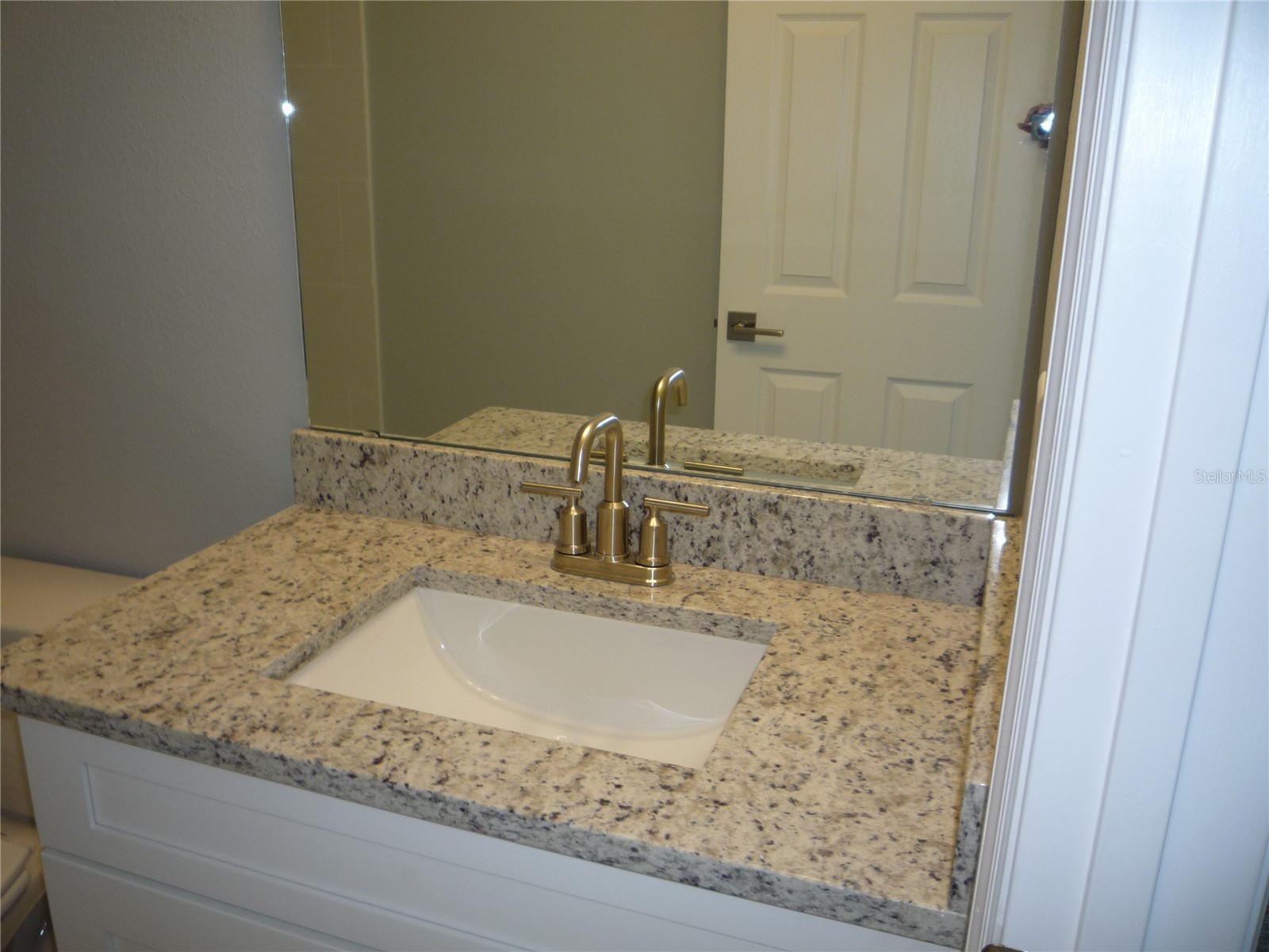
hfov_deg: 60.0
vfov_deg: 46.8
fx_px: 1100
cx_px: 634
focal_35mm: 30
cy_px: 476
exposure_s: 1/30
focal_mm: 5.2
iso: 100
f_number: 3.3
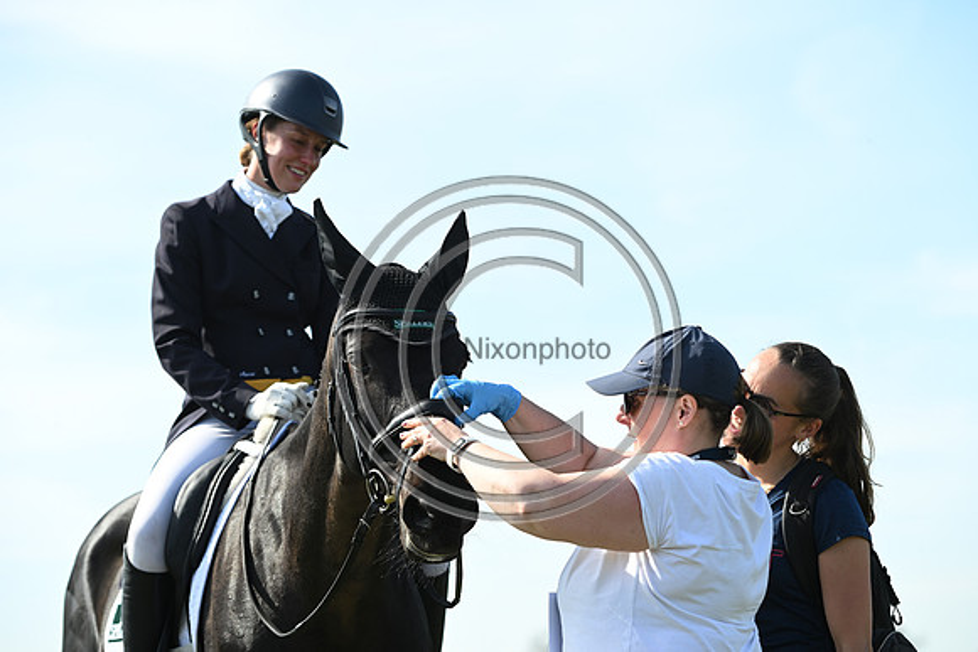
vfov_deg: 12.2
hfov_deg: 18.3
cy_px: 326
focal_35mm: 112
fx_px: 3043
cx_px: 489
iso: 360
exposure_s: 1/1250
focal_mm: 112
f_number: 5
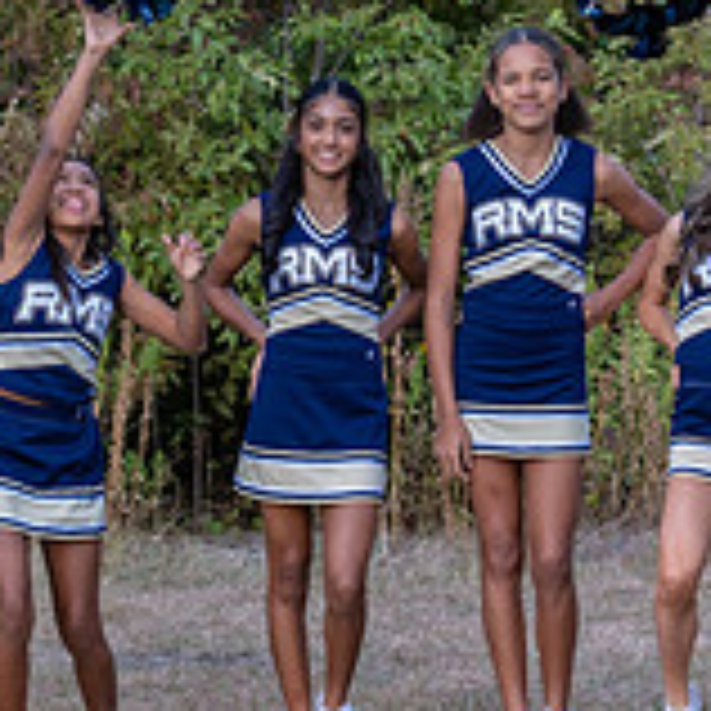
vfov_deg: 7.9
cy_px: 244
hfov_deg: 7.9
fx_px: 5159
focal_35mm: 222
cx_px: 317
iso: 400
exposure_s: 1/1250
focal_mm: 70
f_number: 3.2
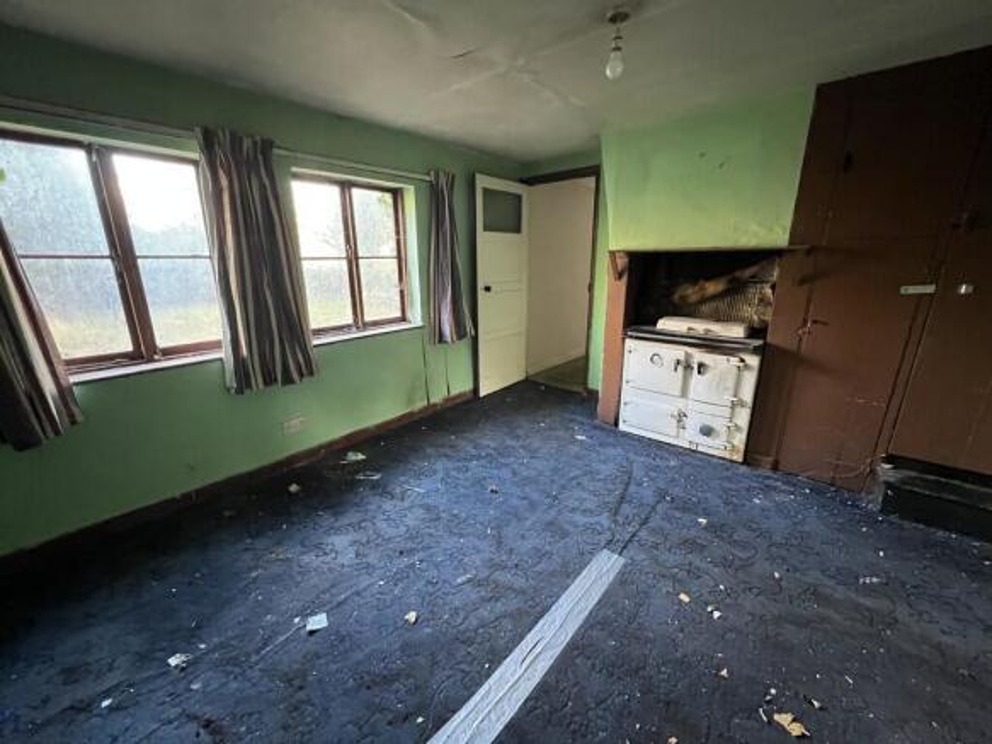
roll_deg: +1.3
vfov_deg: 89.9
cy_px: 372
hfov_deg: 106.2
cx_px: 496
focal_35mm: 13
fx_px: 372
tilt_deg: -16.4
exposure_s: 1/58
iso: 1000
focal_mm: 1.57
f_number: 1.8
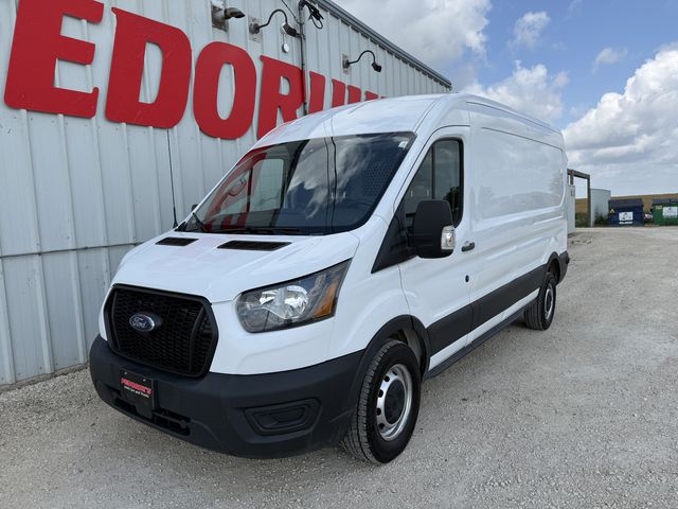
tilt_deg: -3.4
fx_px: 470
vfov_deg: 56.8
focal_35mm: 24
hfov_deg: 71.6
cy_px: 254
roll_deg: +4.1
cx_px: 339
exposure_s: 1/4673
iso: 80
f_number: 1.78
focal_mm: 6.76
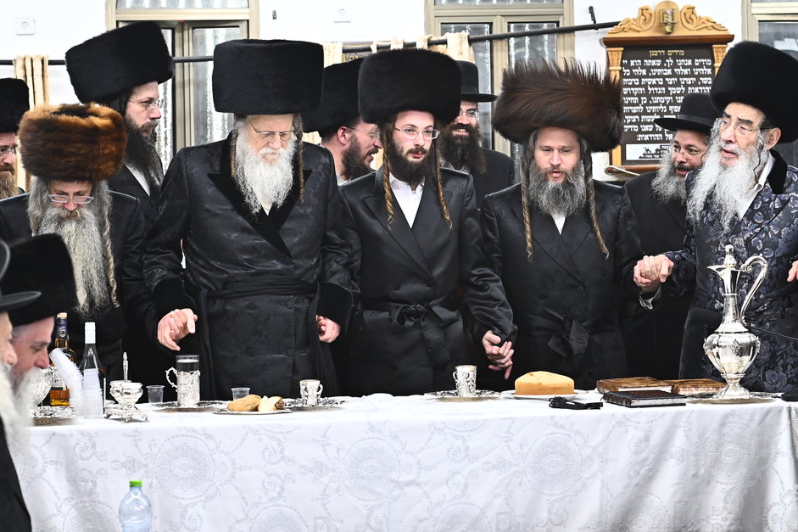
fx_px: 2571
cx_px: 401
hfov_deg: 17.6
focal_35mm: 116
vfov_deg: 11.8
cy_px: 213
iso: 1250
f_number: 5
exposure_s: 1/200
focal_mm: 78
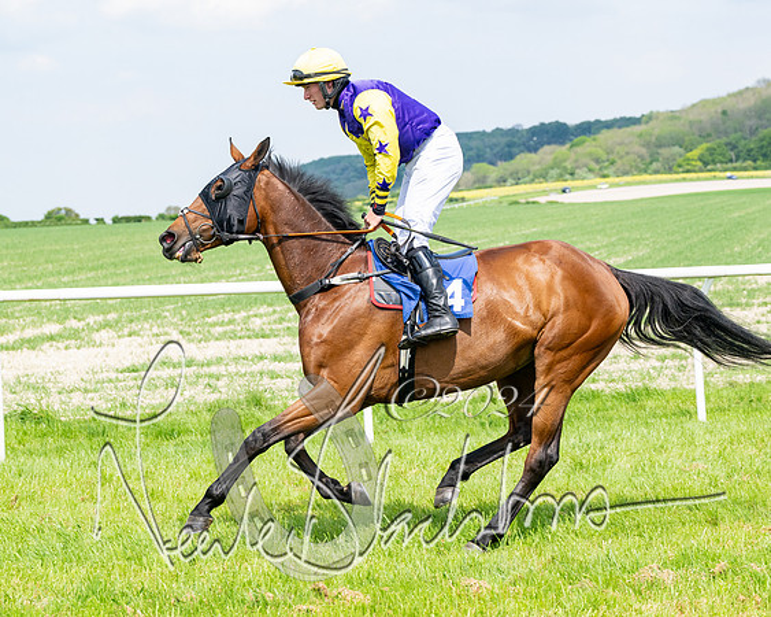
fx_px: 2410
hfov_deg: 18.2
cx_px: 386
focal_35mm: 106
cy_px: 265
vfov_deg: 14.6
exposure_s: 1/2000
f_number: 5
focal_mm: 70
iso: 400
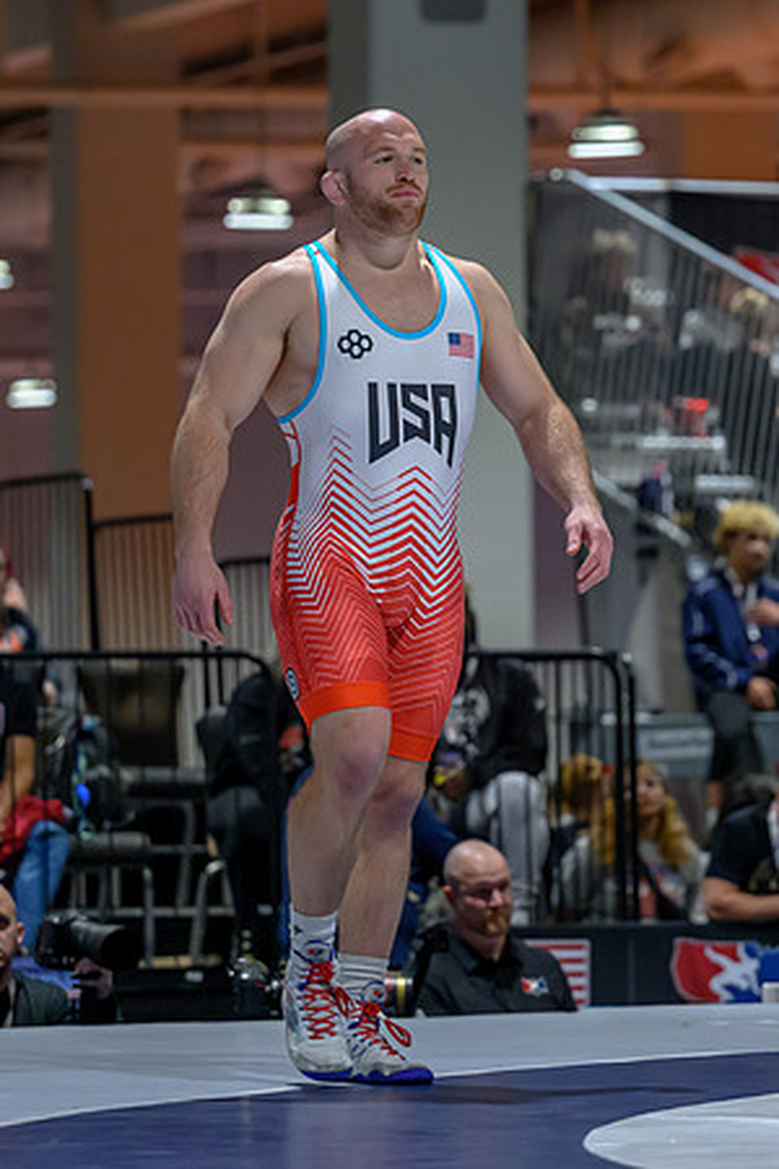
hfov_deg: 6.6
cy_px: 441
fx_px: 6781
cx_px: 453
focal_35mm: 209
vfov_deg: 9.8
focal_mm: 110
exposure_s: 1/320
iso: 3600
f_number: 2.8
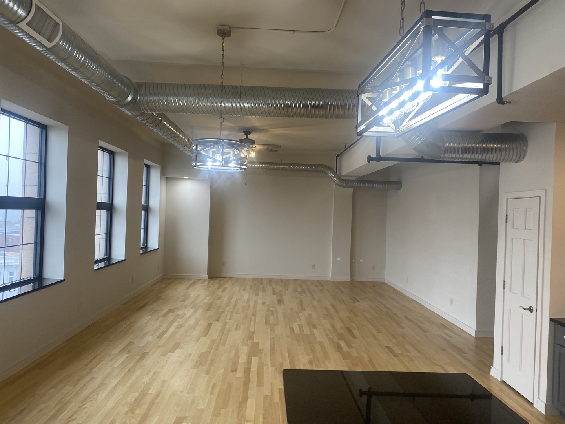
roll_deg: -2.5
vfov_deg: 53.1
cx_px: 282
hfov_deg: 67.3
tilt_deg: +1.7
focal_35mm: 26
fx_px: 424
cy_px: 212
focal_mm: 4.25
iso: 100
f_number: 1.8
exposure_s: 1/120
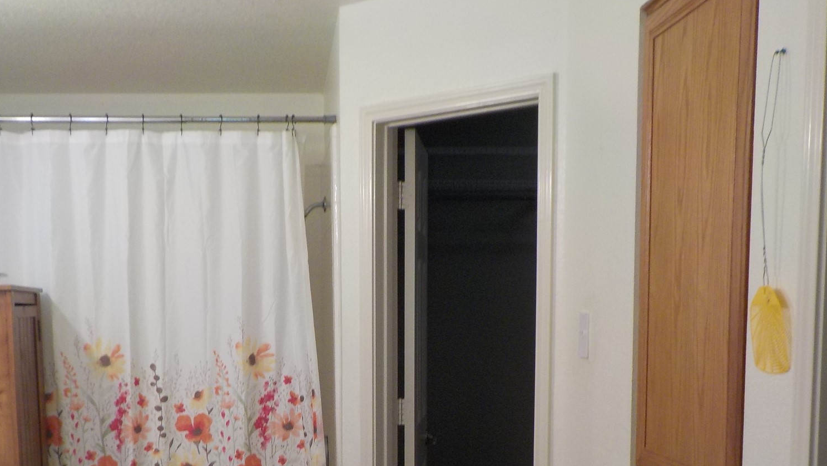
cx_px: 336
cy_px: 418
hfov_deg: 45.3
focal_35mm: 45
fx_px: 987
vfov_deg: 25.7
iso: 160
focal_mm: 4.1
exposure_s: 1/30
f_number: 3.3
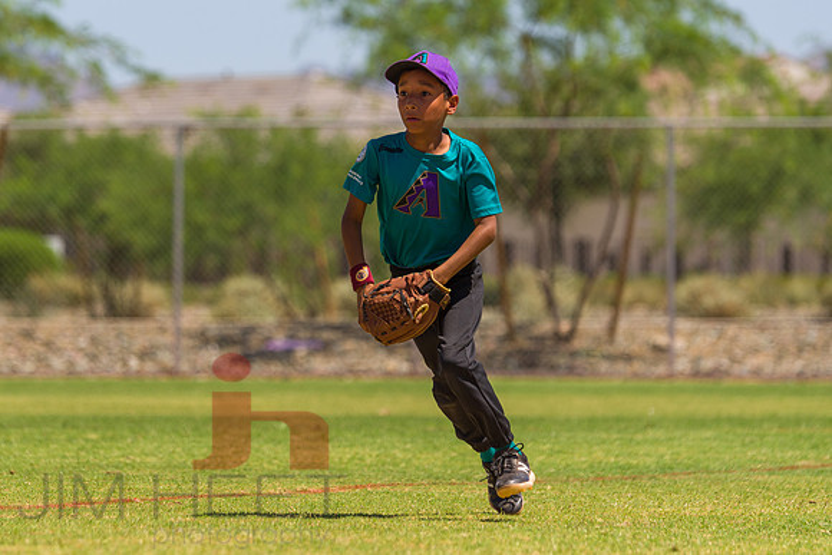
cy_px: 250
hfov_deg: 6.1
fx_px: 7769
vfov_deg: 4.1
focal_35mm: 336
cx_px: 326
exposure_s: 1/1250
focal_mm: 270
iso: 160
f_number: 5.6
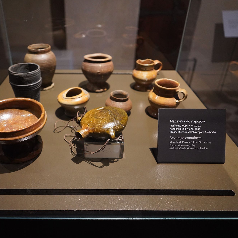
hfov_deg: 52.1
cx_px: 92
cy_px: 119
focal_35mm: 31
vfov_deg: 52.5
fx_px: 241
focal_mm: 24
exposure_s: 1/80
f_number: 3.2
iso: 3200
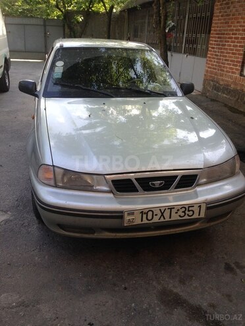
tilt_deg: -23.2
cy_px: 163
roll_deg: -2.2
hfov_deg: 42.9
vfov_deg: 55.4
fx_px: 311
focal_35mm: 33
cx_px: 122
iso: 50
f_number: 2.4
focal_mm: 4.12
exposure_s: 1/129
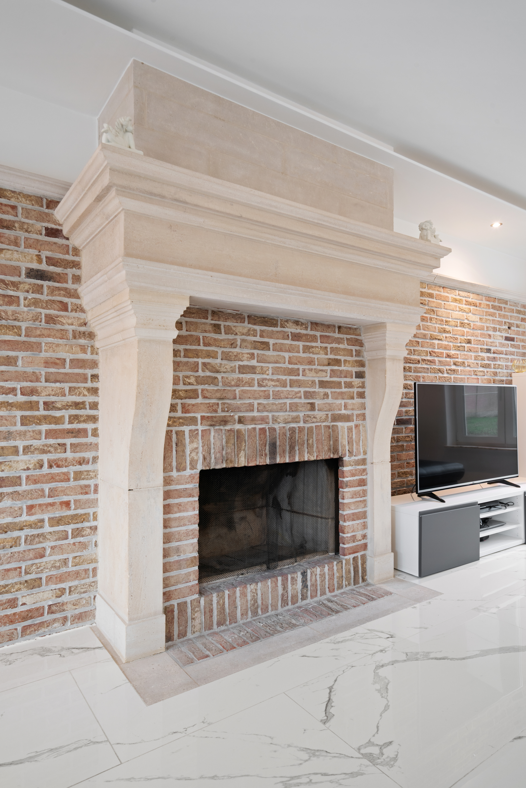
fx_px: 460
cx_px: 263
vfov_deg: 81.2
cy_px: 394
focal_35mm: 21
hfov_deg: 59.5
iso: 250
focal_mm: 21
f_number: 11
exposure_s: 1
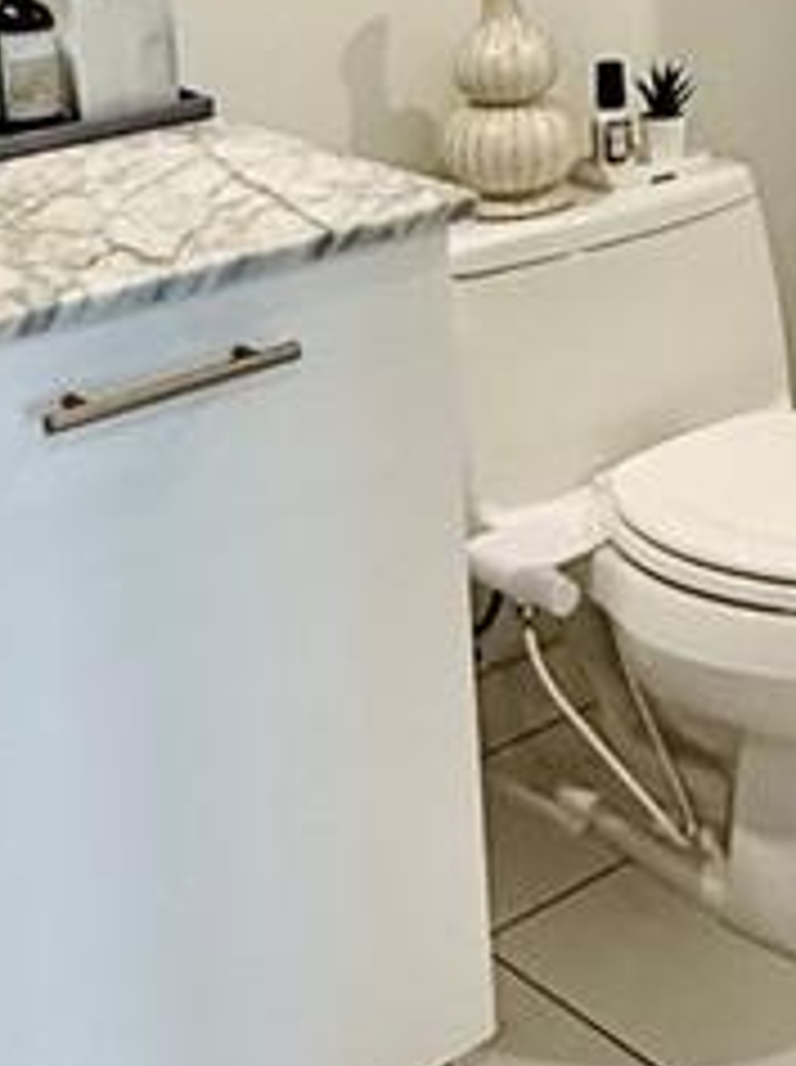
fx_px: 2183
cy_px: -22
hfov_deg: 19.5
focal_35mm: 71
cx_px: 958
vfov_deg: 25.9
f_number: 2.2
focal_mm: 2.22
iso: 250
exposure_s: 1/120
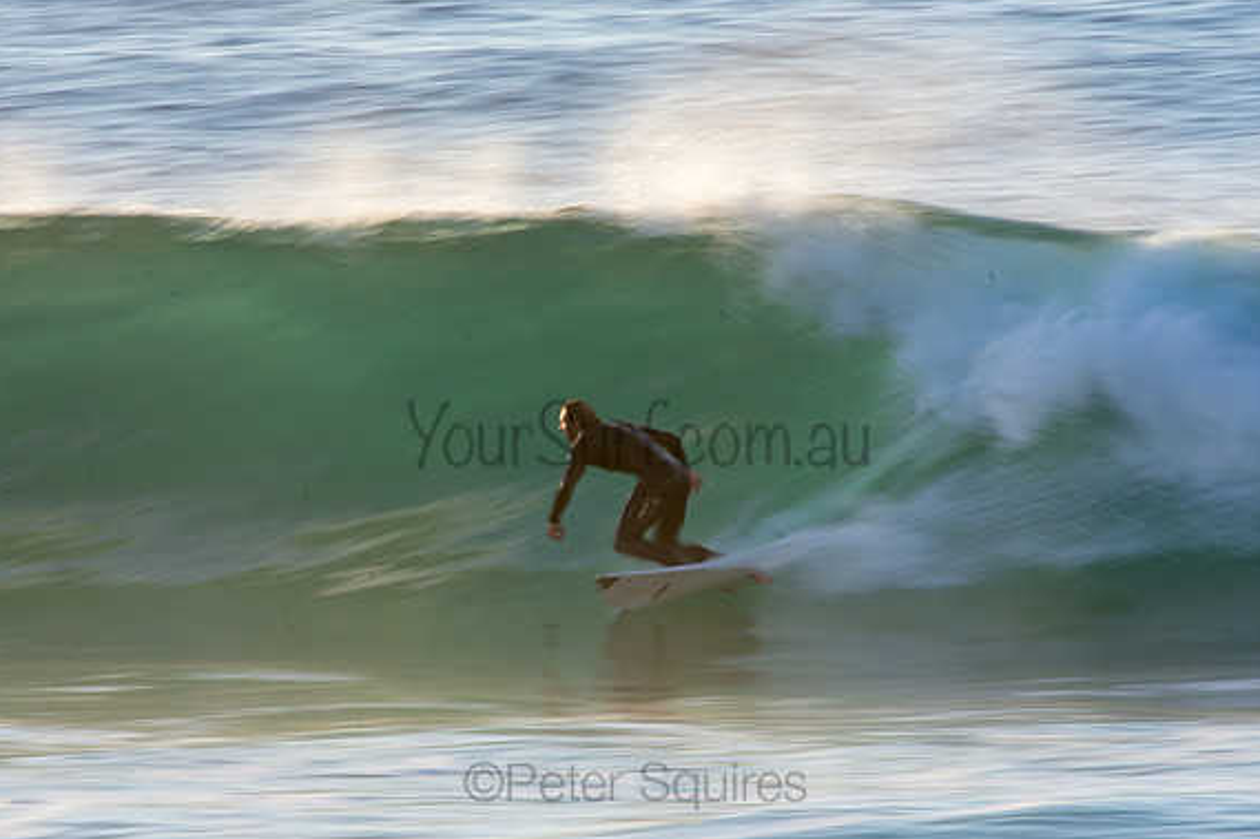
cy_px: 415
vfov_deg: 1.8
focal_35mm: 765
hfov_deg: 2.7
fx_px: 26766
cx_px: 636
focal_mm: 500
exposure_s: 1/25
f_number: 20
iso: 100
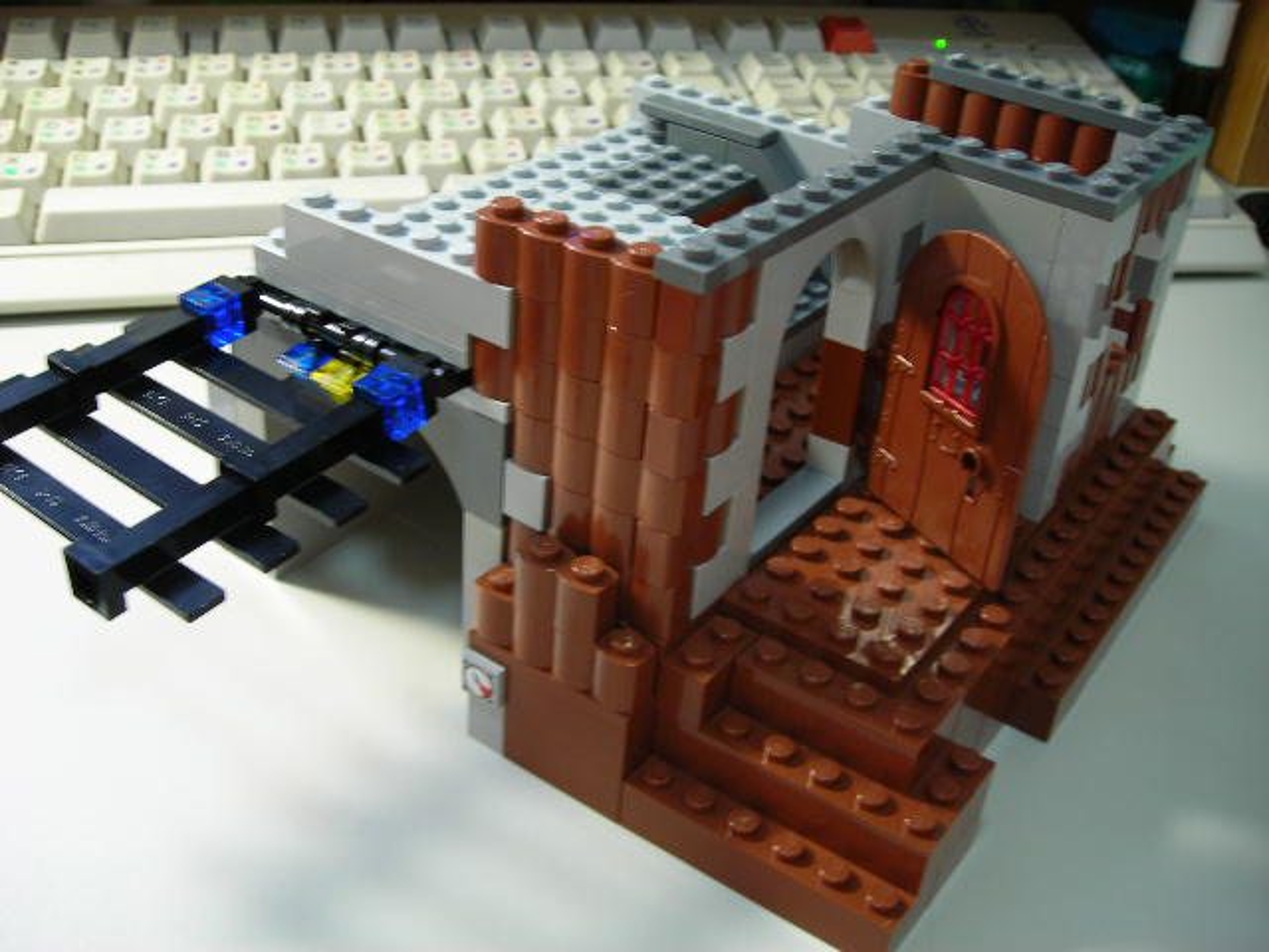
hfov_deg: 49.0
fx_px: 1393
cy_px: 476
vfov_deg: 37.7
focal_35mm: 38
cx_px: 634
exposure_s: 1/4
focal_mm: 6.3
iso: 62
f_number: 3.2
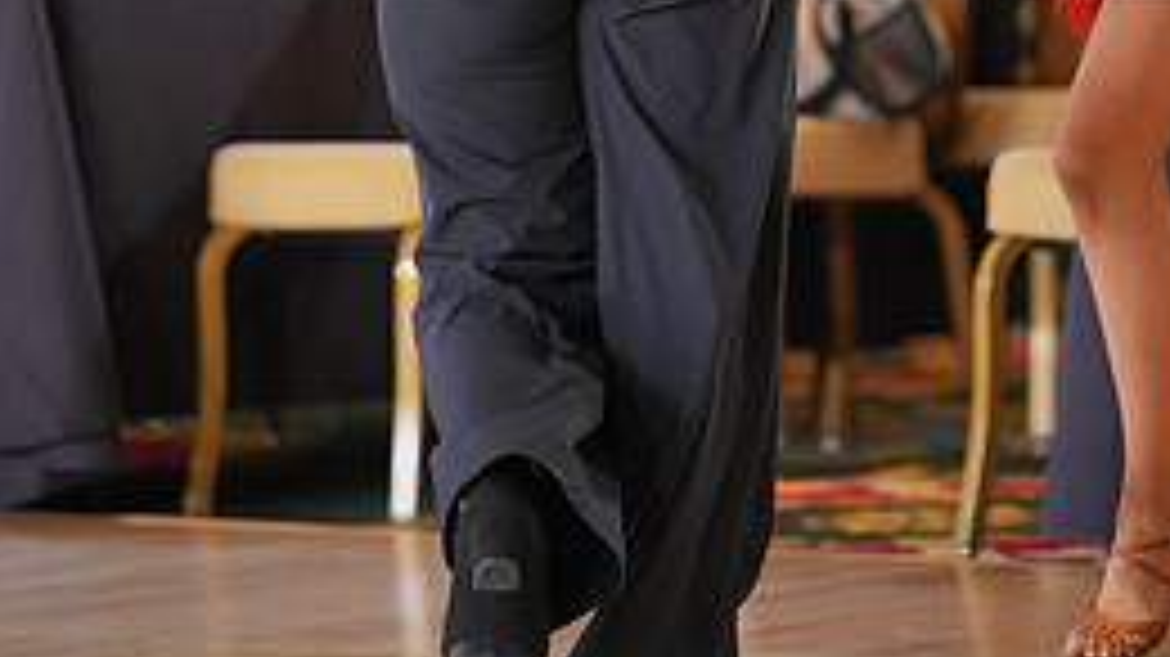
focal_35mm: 264
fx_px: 8187
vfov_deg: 4.6
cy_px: -158
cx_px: 862
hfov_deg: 8.2
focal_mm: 113
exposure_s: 1/500
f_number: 2
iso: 1600
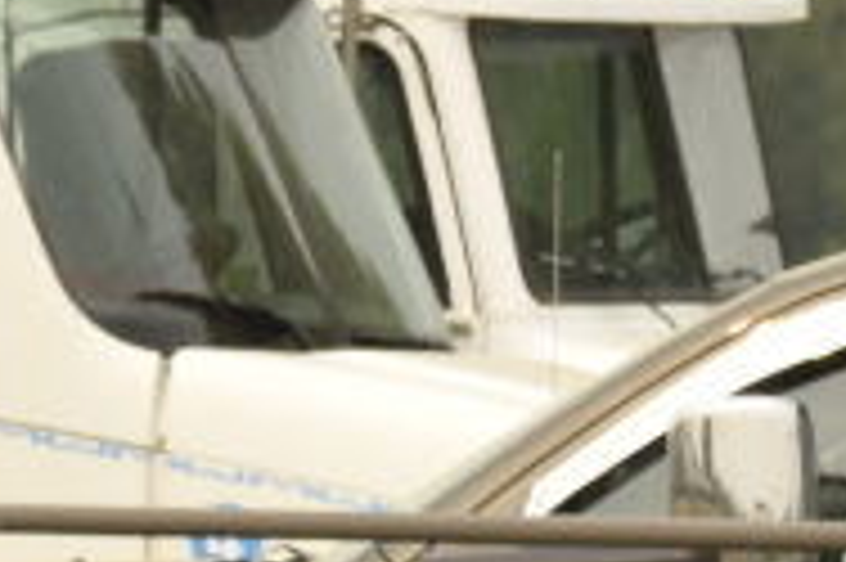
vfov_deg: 1.0
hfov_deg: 1.5
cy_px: 1079
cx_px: 2223
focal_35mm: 1389
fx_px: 32617
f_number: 7.1
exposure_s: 1/400
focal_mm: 145
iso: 200
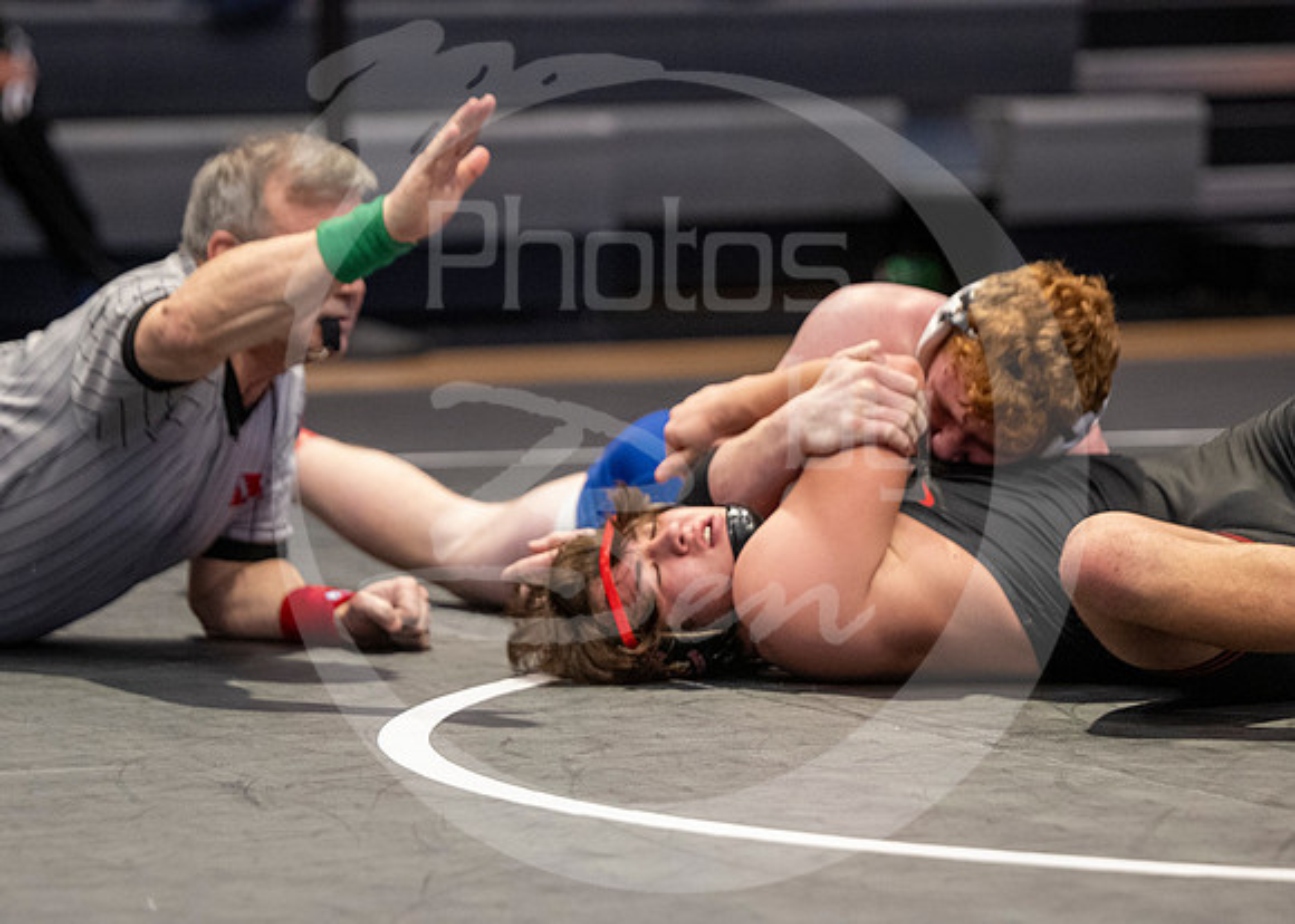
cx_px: 608
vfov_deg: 6.4
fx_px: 8214
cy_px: 730
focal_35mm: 223
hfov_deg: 9.0
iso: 3200
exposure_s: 1/1000
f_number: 2.8
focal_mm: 135
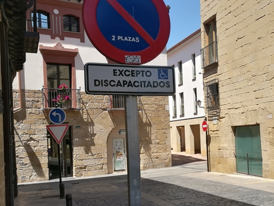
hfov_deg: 41.1
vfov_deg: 31.9
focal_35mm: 45
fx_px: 356
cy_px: 137
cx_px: 199
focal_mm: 4.5
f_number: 2.2
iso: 50
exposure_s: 1/662
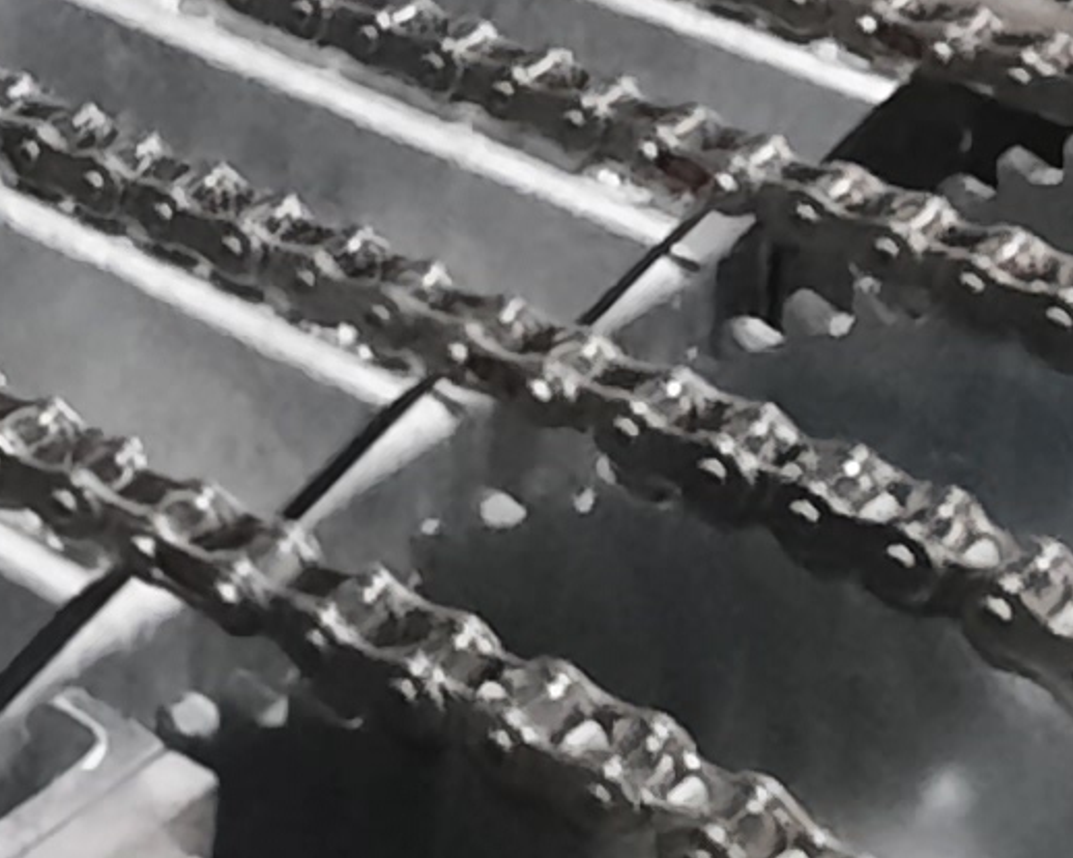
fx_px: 3111
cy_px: -833
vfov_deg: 13.5
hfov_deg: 14.7
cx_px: -1288
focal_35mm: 98
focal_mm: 1.74
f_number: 2.2
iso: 400
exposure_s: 1/25
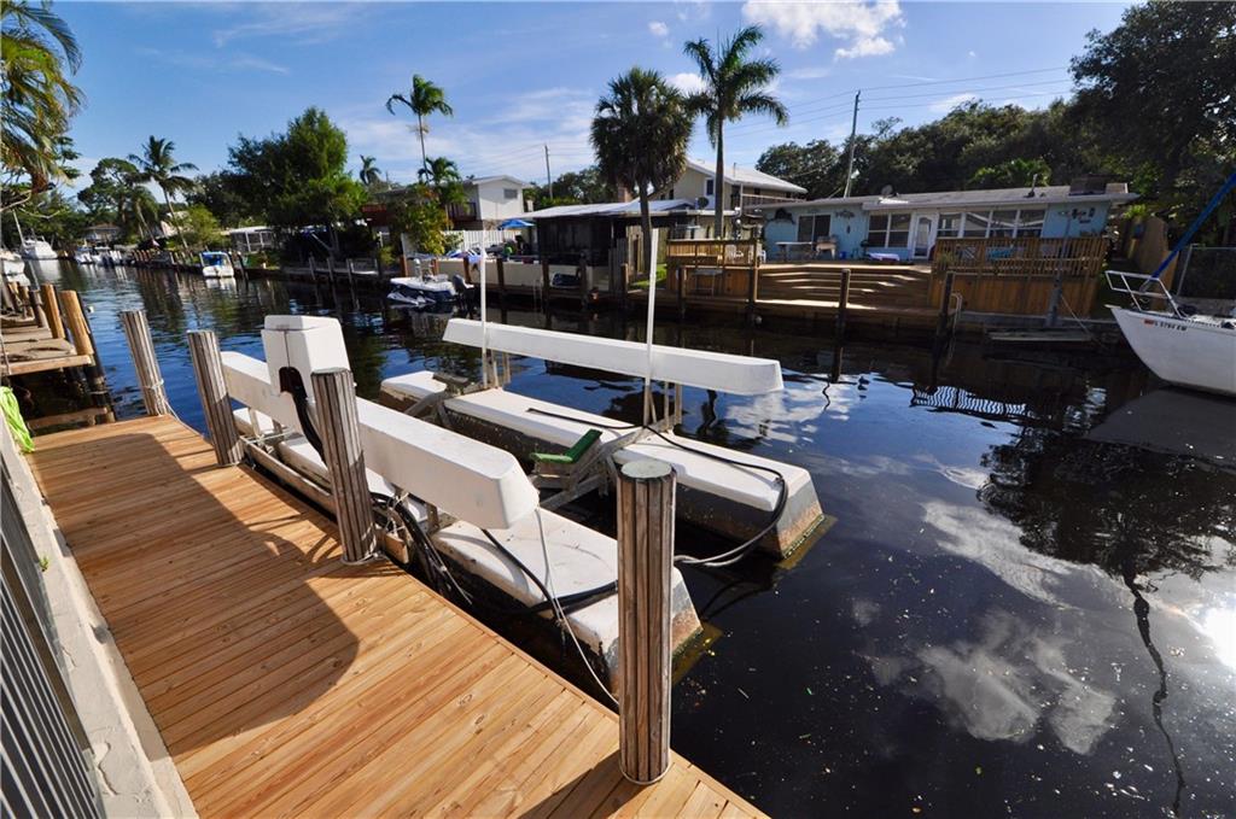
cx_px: 618
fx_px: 514
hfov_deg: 100.5
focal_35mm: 15
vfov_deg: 77.1
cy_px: 410
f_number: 7.1
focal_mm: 10
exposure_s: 1/1600
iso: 400
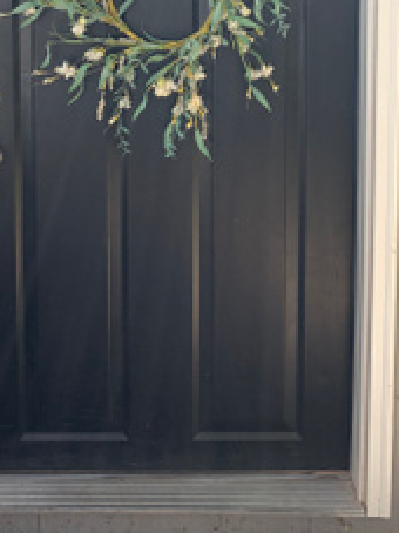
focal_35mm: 55
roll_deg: +2.0
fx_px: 846
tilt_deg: -4.4
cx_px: 127
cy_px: 28
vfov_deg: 32.7
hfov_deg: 26.4
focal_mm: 4.25
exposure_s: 1/363
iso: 25
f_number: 1.8
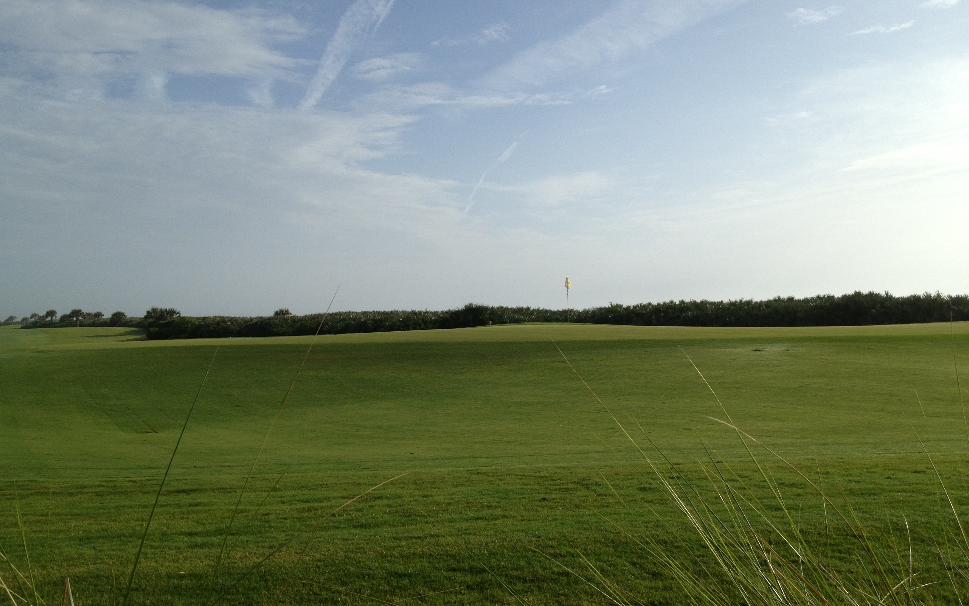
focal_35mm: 38
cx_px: 473
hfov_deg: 51.5
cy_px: 344
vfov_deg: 33.5
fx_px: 1004
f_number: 2.4
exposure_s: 1/2304
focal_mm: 4.28
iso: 50
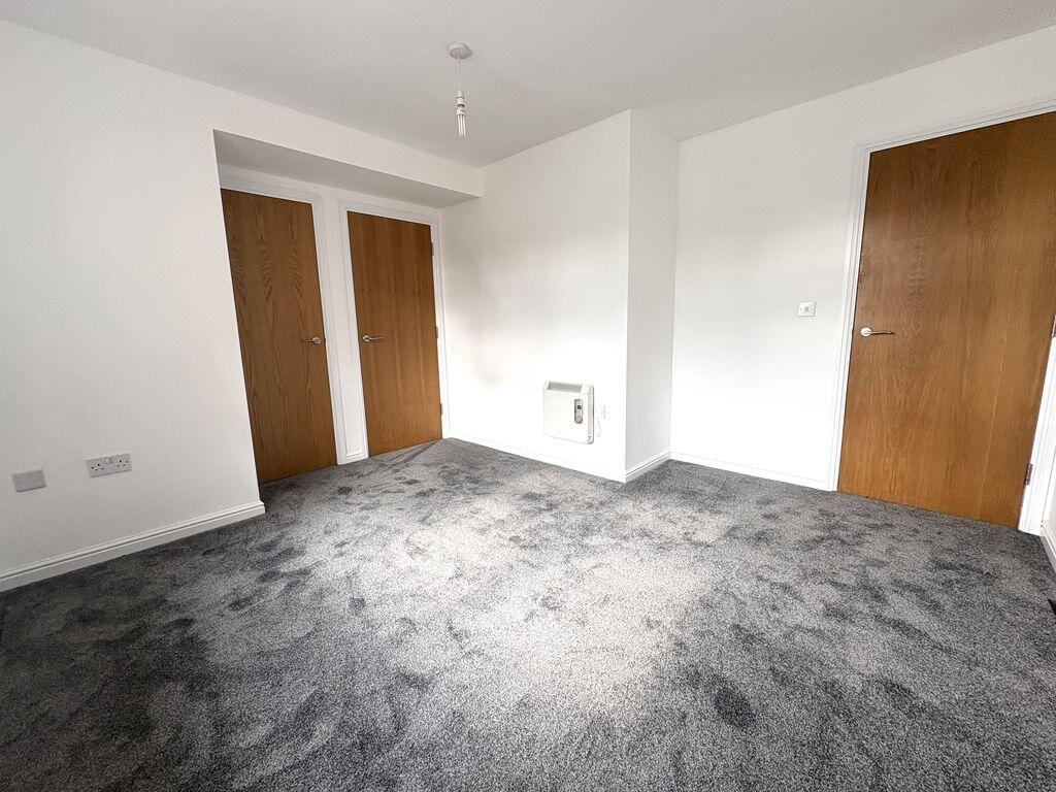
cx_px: 528
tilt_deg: -9.7
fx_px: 427
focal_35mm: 14
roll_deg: +1.5
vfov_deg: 85.7
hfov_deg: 102.1
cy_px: 396
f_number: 2.2
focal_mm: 2.22
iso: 100
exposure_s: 1/99
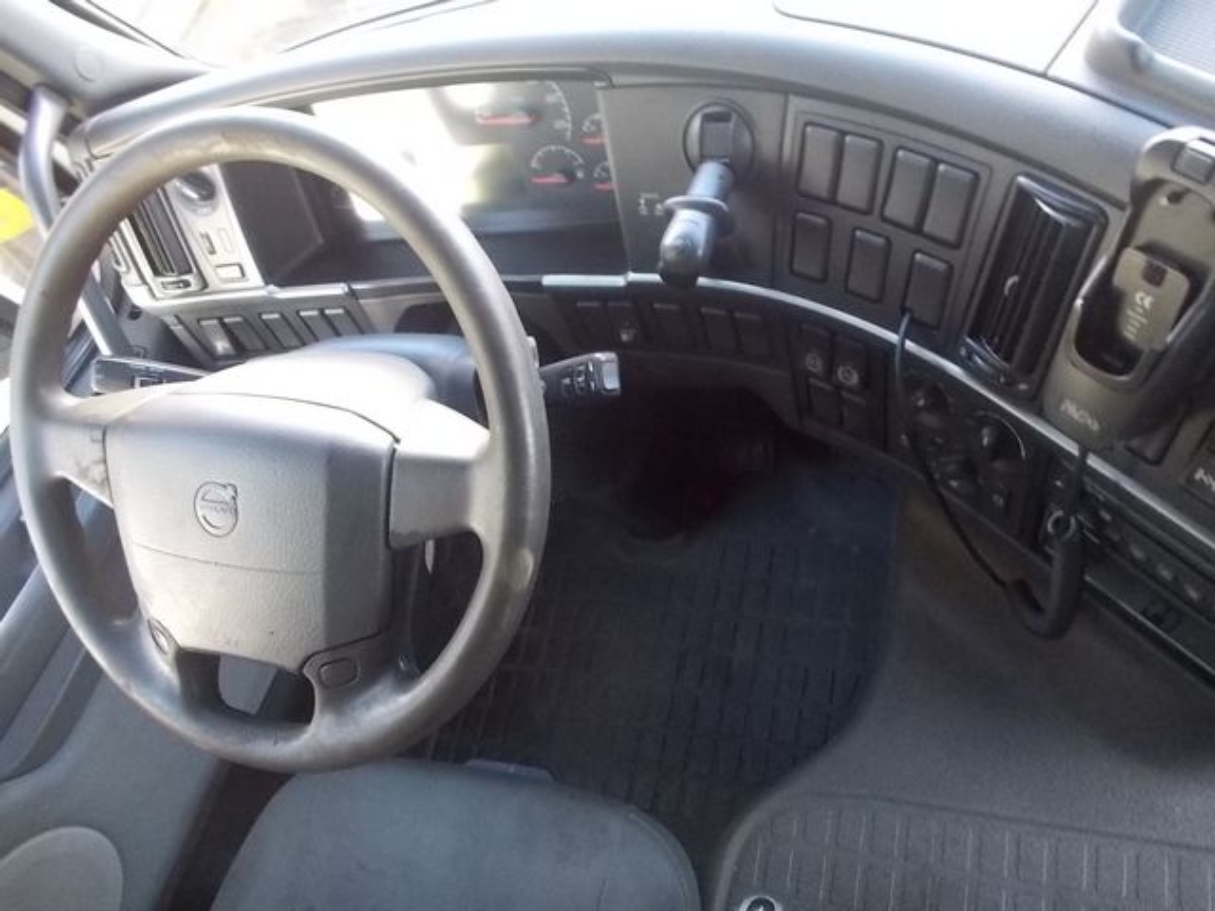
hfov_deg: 61.7
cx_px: 608
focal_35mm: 29
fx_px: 1018
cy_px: 456
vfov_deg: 48.2
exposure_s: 1/25
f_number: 3.3
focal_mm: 4.1
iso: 400
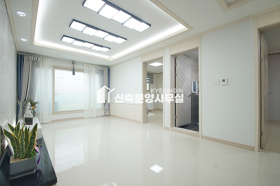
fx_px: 128
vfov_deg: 72.0
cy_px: 93
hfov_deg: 95.0
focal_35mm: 16
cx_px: 140
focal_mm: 11
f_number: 7.1
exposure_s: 1/60
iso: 800
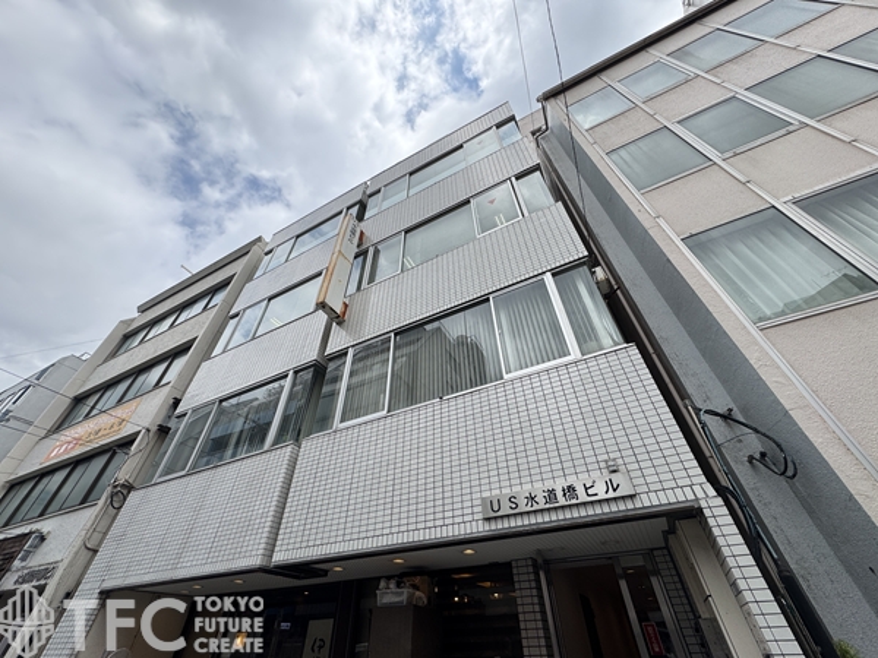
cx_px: 439
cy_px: 329
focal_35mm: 14
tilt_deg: +41.0
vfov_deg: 85.7
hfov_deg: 102.1
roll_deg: +1.6
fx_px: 355
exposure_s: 1/1217
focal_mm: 2.22
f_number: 2.2
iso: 40
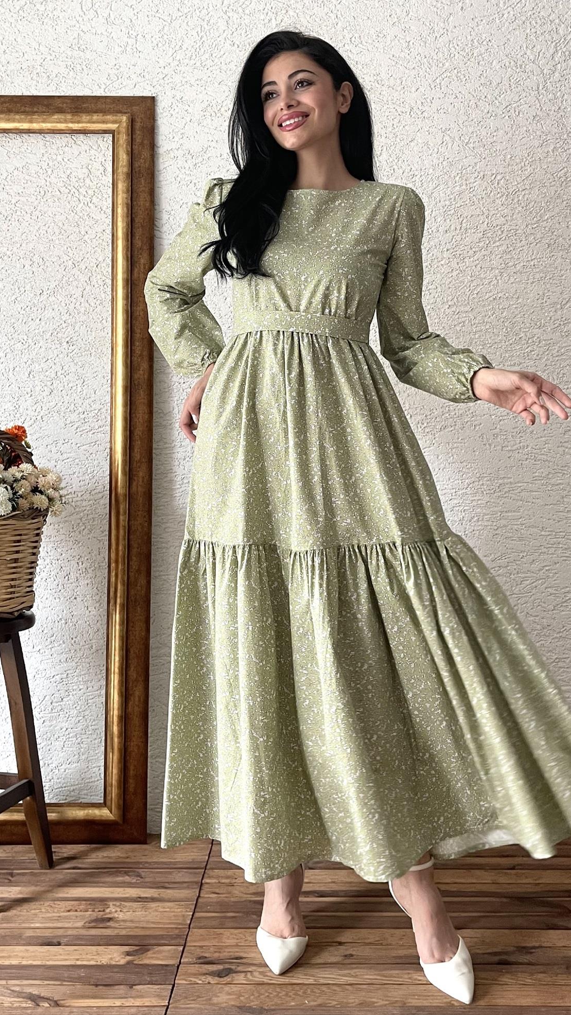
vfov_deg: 67.9
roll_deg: -0.1
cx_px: 332
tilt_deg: +1.0
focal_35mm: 28
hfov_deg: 41.4
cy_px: 496
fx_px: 754
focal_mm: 5.1
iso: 125
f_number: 1.6
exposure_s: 1/67
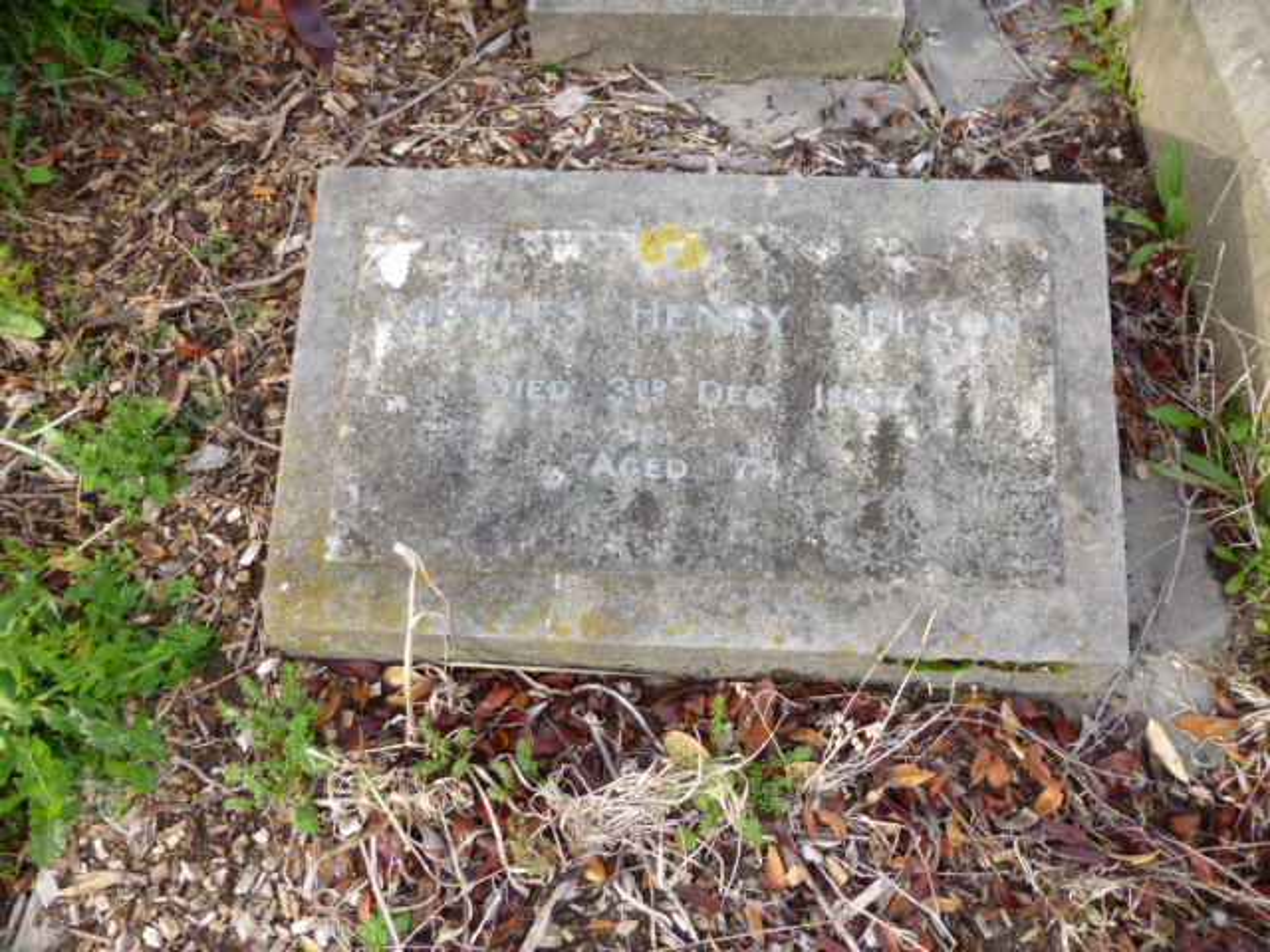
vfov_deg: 54.9
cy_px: 476
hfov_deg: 69.4
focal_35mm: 25
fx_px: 917
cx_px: 635
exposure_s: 1/80
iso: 100
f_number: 3.1
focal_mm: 4.5
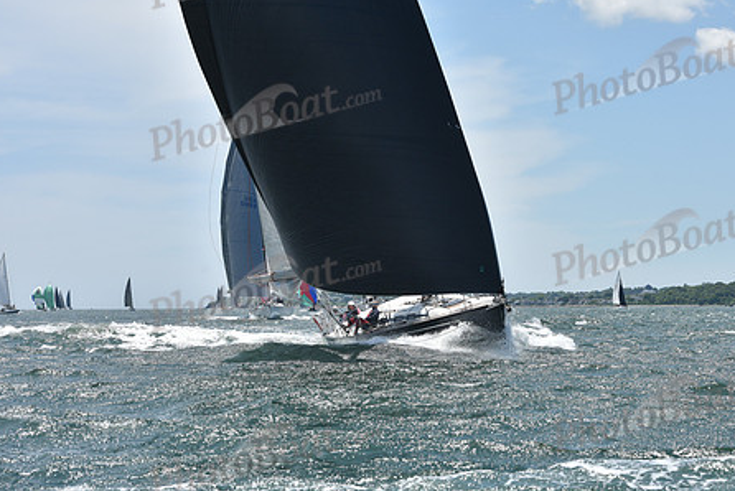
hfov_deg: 22.3
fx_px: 1859
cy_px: 180
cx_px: 468
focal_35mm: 91
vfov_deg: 15.0
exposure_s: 1/1250
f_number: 7.1
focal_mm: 70
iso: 250
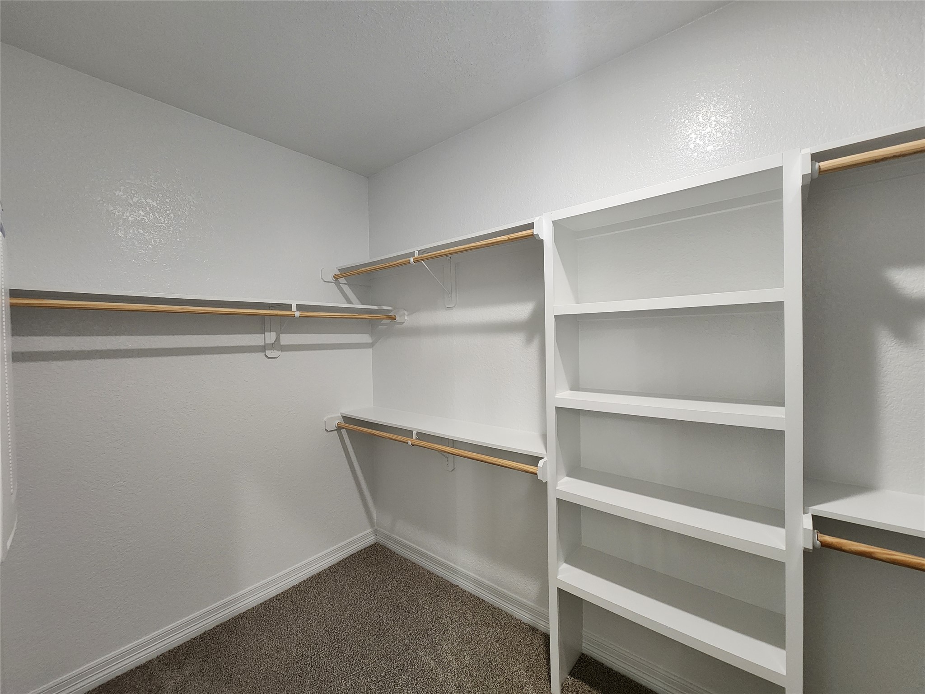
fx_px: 347
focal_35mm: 13
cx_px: 462
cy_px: 347
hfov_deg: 106.2
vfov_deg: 89.9
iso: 320
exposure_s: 1/60
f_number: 2.2
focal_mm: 2.2
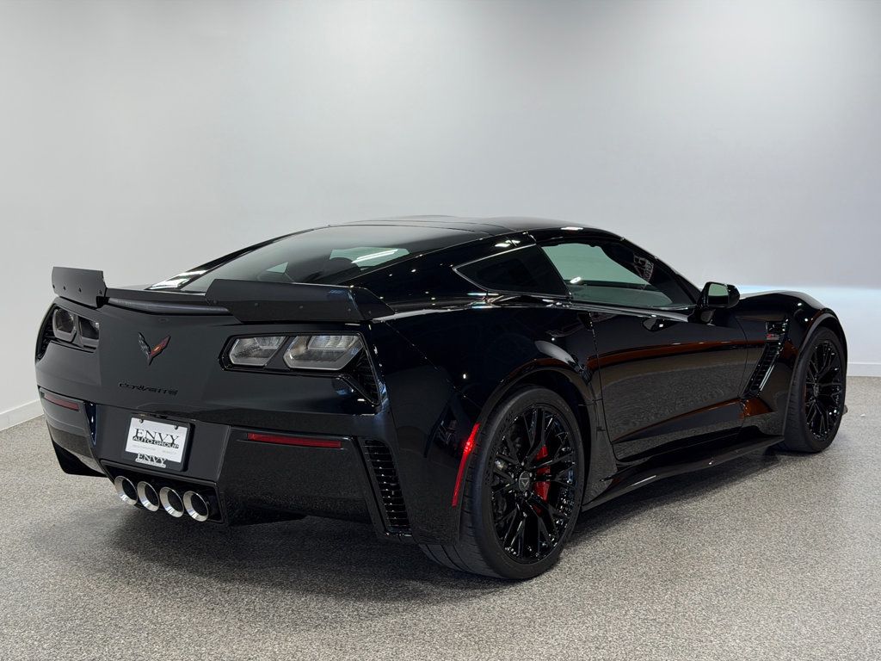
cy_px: 330
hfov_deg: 39.7
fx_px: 1222
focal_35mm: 48
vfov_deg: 30.3
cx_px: 440
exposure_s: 1/227
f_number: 1.78
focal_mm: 6.76
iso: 64
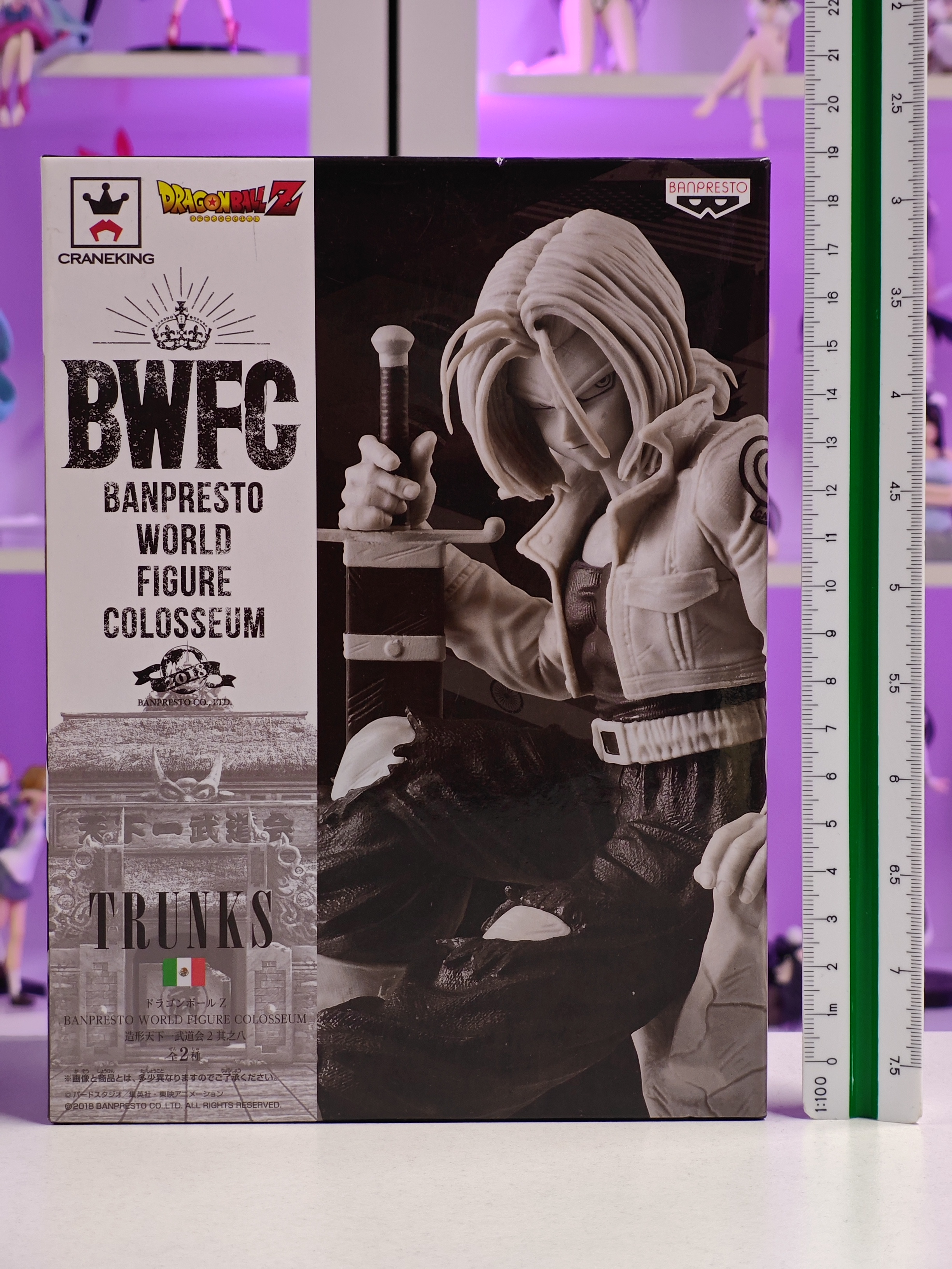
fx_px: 2934
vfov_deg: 24.4
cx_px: 476
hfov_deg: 18.4
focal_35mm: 80
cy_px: 634
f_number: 2.4
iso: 400
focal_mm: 7.48
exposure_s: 1/17.6
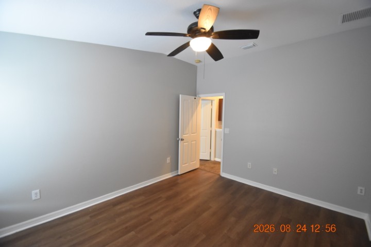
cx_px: 186
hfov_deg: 100.4
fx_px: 155
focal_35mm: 15
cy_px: 124
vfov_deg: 77.3
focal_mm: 10
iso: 2200
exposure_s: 1/60
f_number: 3.5
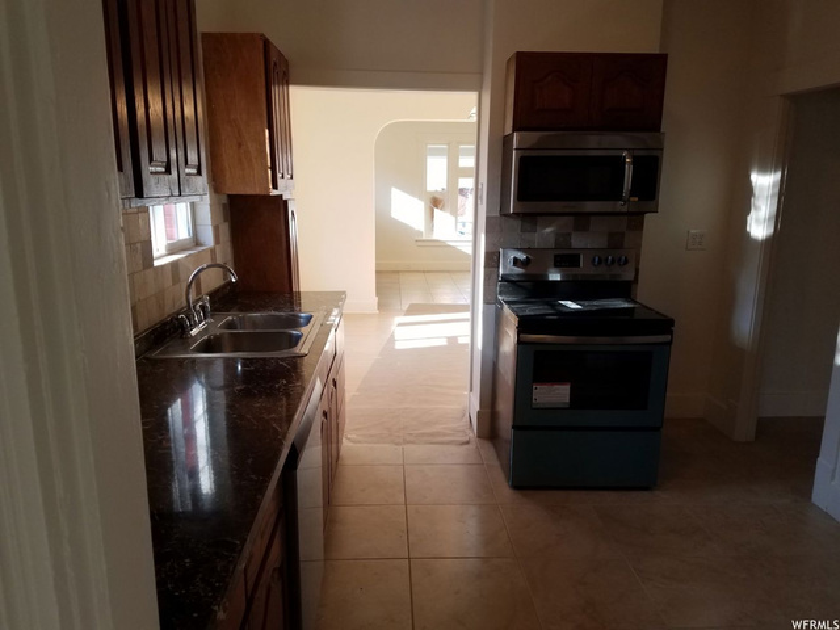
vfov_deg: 53.1
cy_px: 315
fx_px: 631
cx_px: 420
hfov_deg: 67.3
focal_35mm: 26
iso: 50
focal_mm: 4.2
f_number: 1.7
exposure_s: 1/120
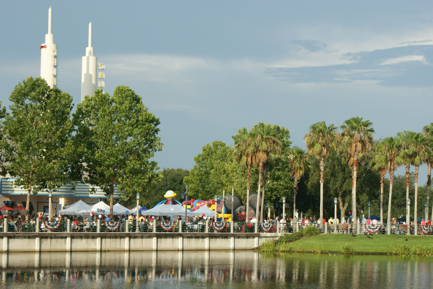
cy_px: 144
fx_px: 992
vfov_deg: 16.6
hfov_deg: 24.6
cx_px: 216
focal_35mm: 82
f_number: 10
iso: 100
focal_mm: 55
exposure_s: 1/125
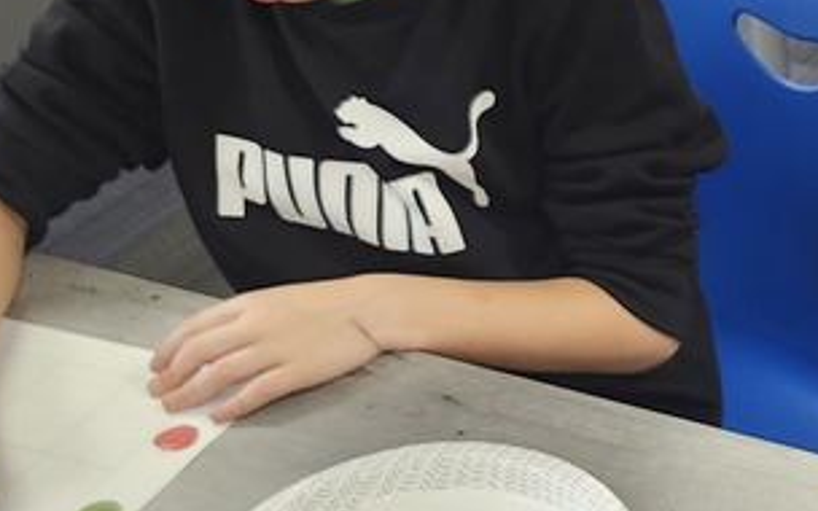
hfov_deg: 23.0
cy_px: 449
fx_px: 1828
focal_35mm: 82
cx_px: 1001
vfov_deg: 15.7
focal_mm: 5.54
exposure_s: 1/120
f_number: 1.8
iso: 400
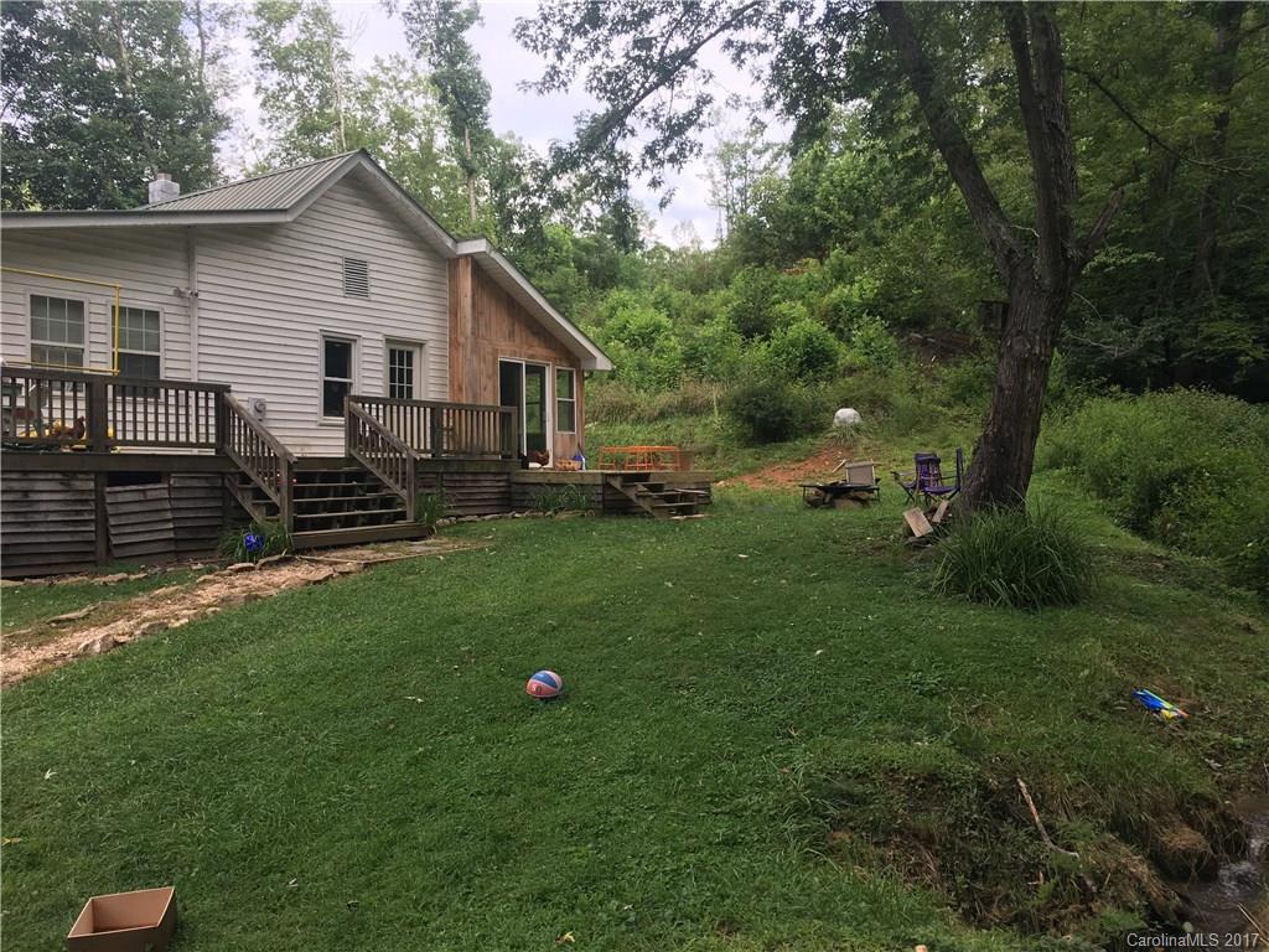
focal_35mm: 29
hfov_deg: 61.7
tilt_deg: +0.6
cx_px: 634
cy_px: 476
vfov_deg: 48.2
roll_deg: -0.4
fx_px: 1063
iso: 25
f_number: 2.2
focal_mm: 4.15
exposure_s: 1/225
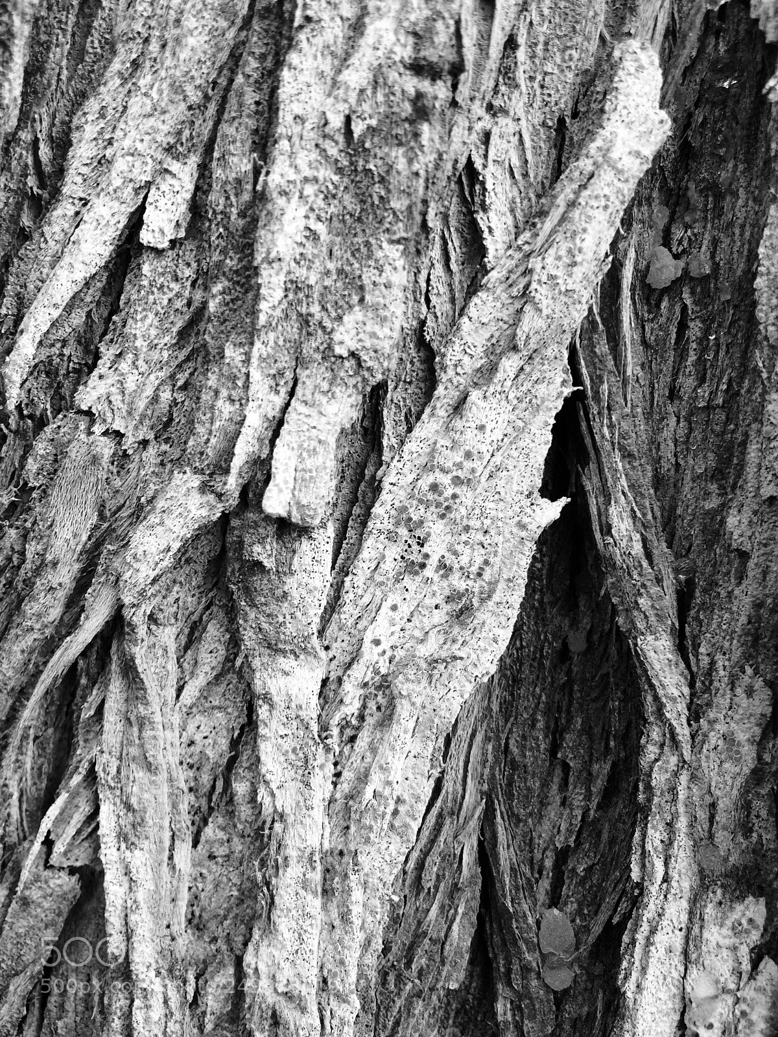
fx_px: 869
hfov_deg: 48.2
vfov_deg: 61.7
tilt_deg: -6.4
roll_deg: -0.9
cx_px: 389
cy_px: 518
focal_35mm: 29
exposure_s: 1/129
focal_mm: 4.15
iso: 32
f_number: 2.2
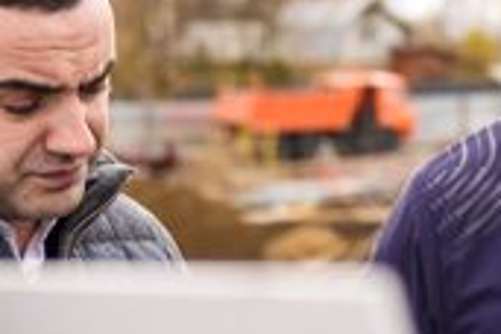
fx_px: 2213
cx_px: 930
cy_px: 287
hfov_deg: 11.8
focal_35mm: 159
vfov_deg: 8.6
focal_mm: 39
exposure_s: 1/400
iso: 200
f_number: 2.8
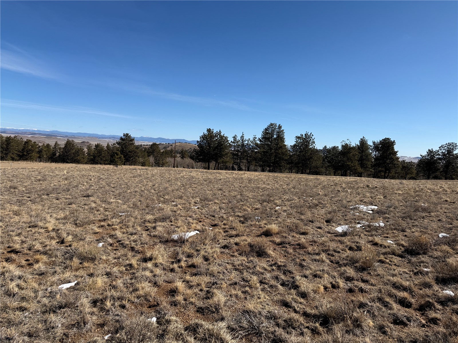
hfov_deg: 71.6
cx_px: 229
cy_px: 172
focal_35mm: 24
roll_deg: +0.9
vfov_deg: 56.8
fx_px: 318
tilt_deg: -5.0
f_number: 1.78
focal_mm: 6.76
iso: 80
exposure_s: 1/6711
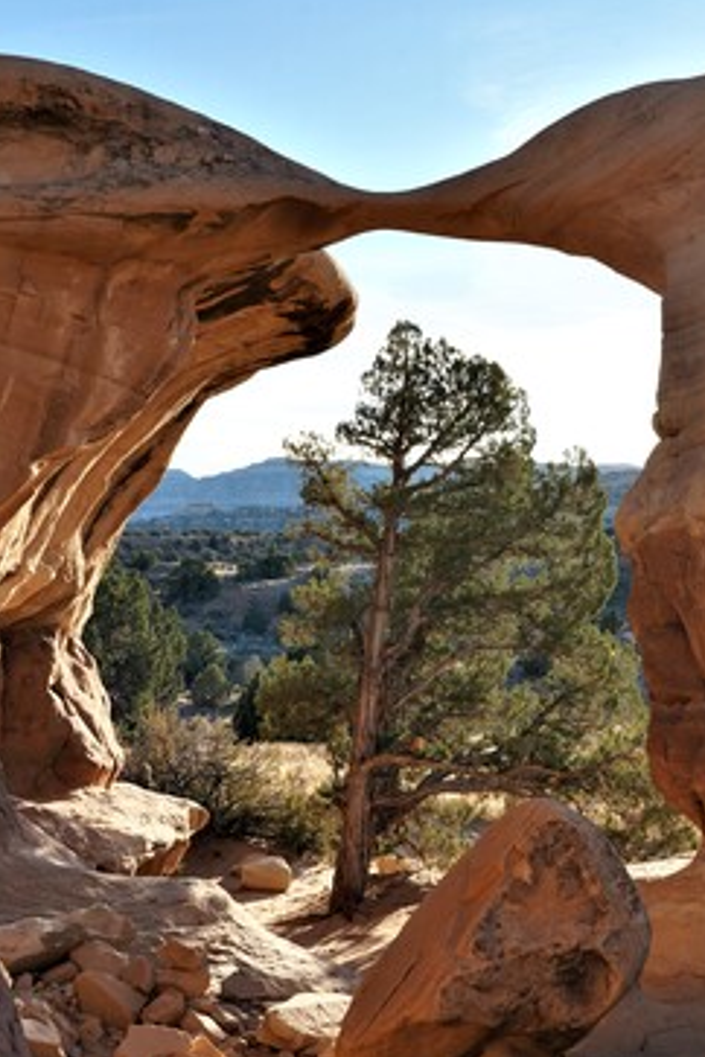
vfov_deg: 36.9
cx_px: 481
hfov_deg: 24.9
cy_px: 523
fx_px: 1586
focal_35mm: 54
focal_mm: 35
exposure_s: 1/30
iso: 125
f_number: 11
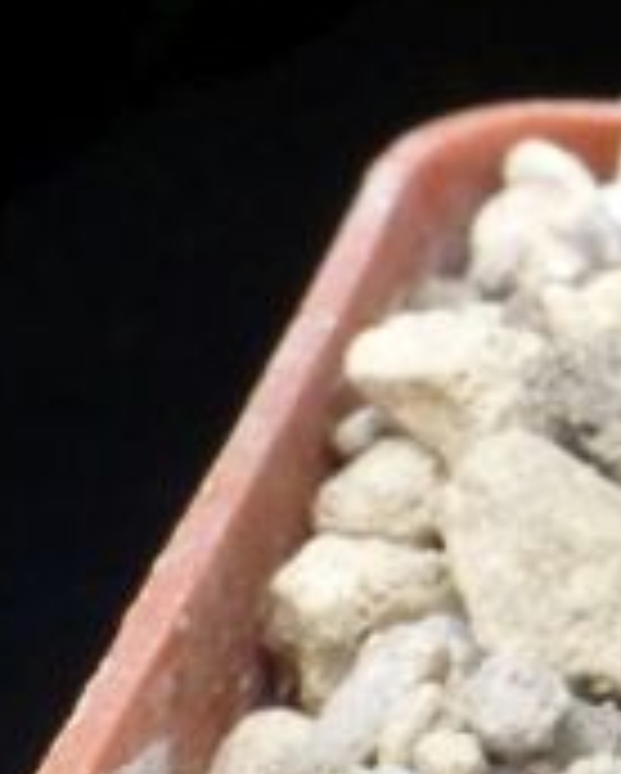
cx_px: 909
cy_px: 88
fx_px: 2339
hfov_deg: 14.2
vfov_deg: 18.5
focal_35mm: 102
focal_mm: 4.3
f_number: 5.6
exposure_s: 1/125
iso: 400
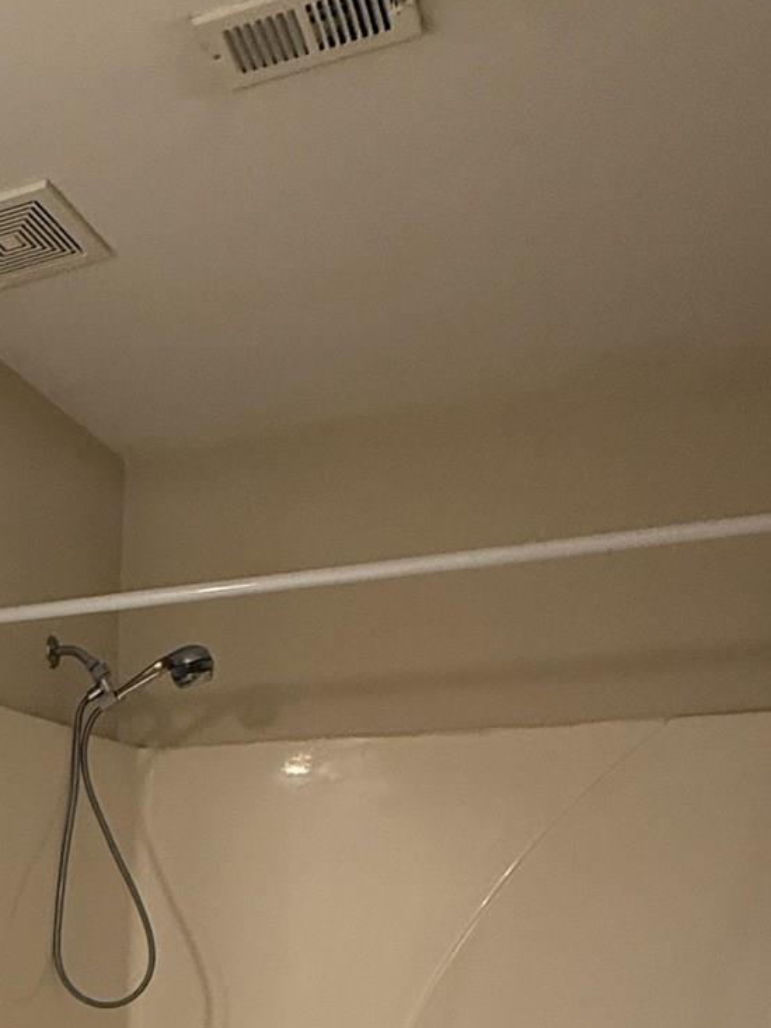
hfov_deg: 30.0
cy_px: 1177
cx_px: -48
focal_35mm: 44
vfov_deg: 35.5
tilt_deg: -11.2
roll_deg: -0.3
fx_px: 1306
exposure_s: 1/120
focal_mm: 2.22
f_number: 2.2
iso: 250
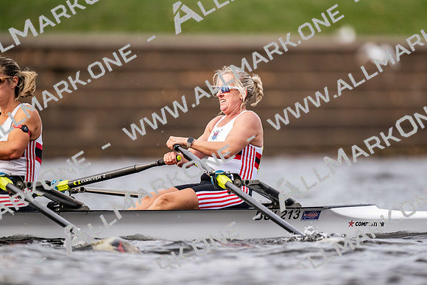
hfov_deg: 3.4
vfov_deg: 2.3
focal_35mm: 600
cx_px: 214
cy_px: 142
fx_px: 7122
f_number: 4
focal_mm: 600
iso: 800
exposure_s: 1/2500
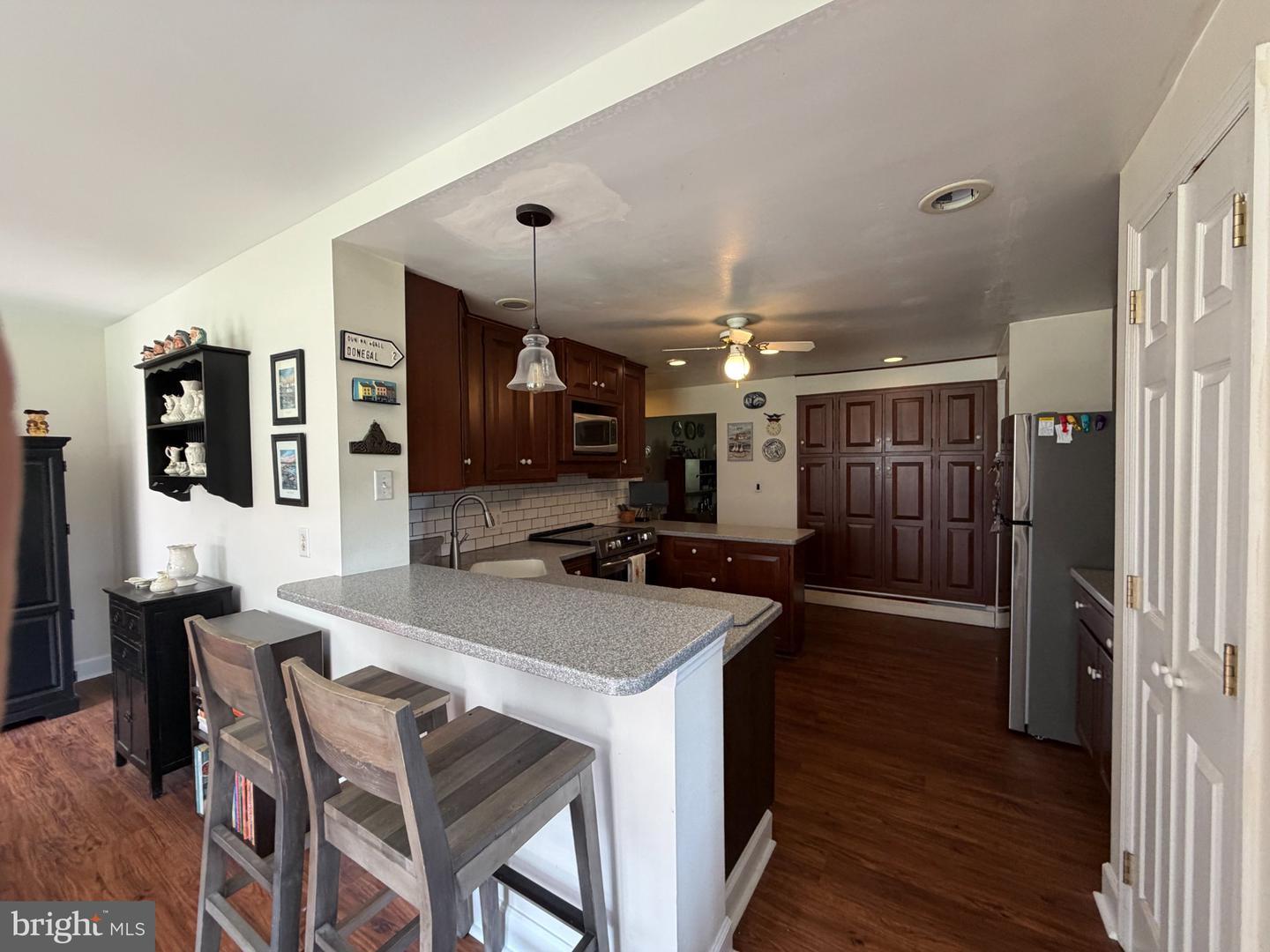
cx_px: 635
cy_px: 476
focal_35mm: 14
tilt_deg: -2.0
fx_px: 514
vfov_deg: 85.7
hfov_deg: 102.1
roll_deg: +1.9
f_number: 2.2
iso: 250
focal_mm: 2.22
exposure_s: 1/120
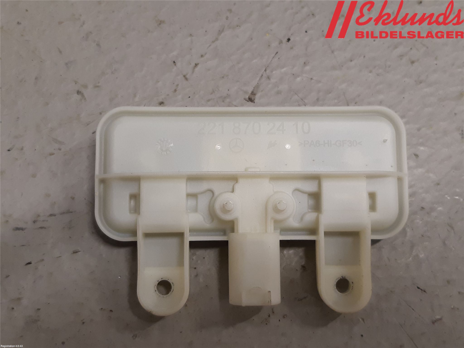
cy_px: 174
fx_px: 349
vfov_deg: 53.1
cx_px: 232
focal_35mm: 26
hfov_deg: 67.3
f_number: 1.7
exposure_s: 1/50
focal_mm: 3.93
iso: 100
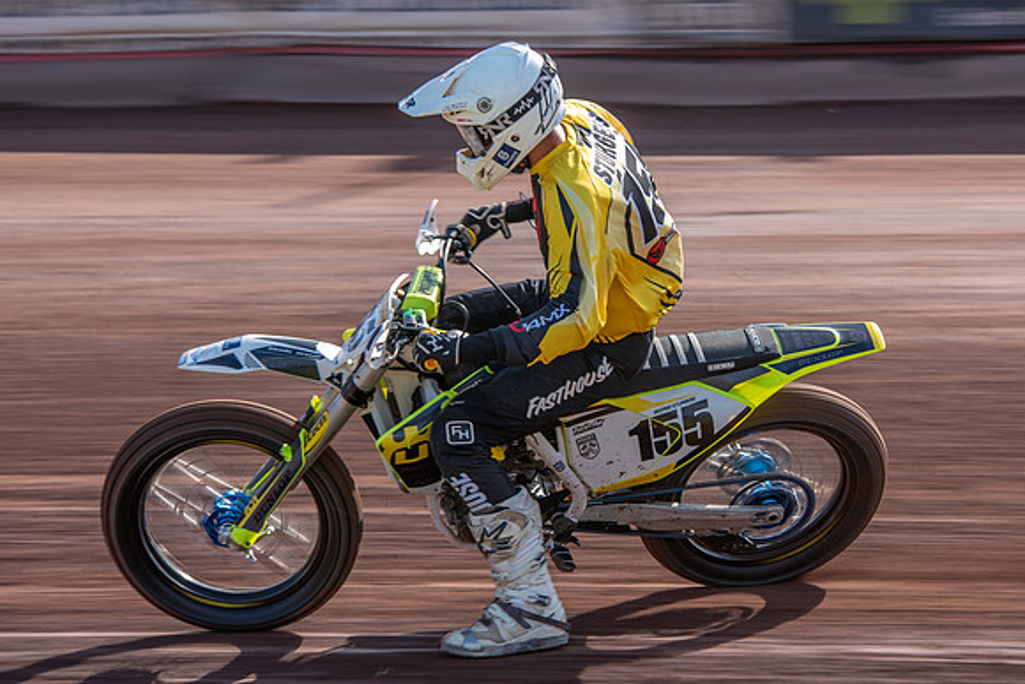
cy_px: 268
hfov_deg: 12.0
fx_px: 4855
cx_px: 624
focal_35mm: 170
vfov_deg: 8.1
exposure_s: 1/100
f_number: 8
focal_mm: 140
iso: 100
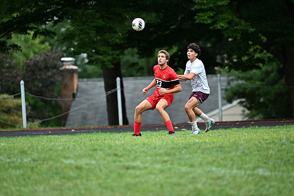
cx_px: 147
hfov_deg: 5.2
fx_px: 3267
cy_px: 98
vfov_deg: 3.4
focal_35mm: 400
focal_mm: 400
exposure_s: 1/1250
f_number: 4.5
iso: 2500
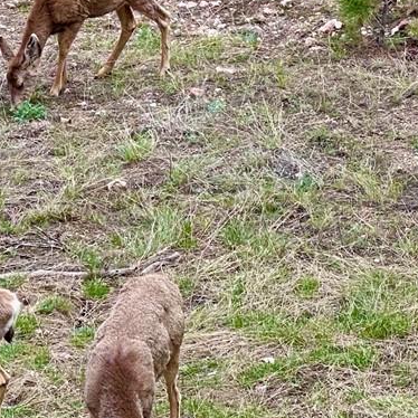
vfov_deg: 6.0
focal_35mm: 291
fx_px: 3976
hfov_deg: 6.0
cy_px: -39
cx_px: -72
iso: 32
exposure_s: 1/216
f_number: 2.8
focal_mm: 9
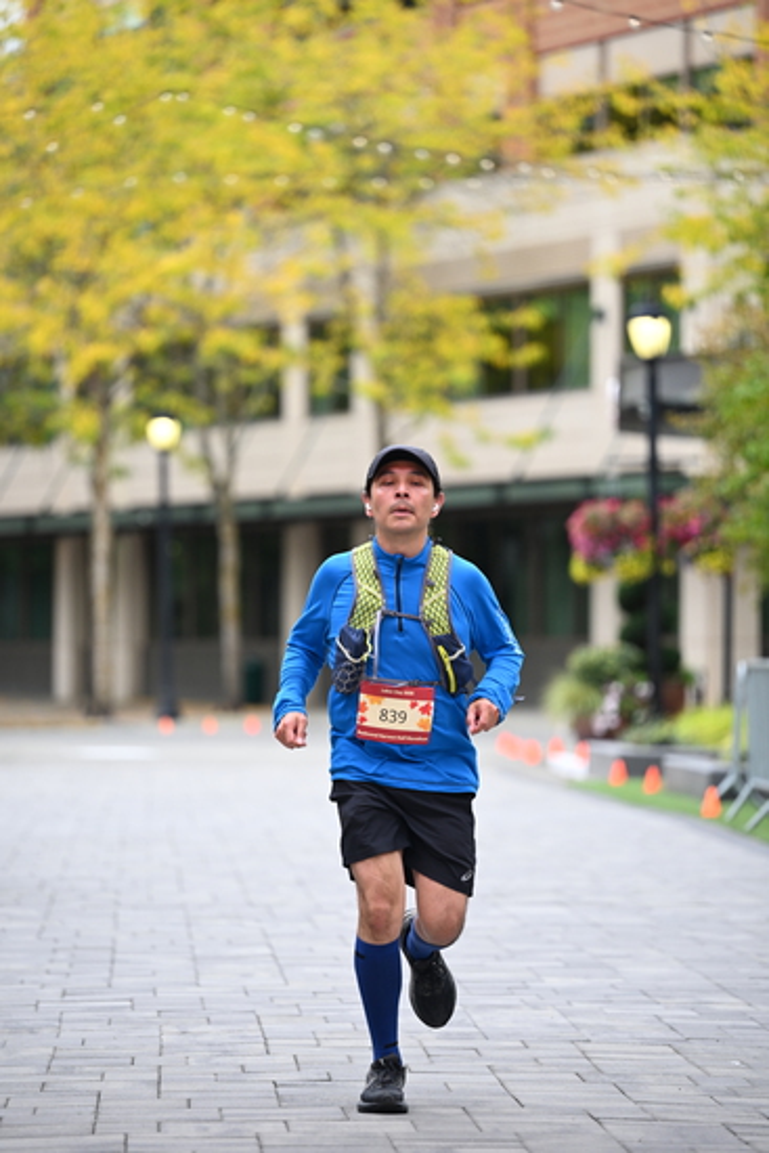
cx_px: 384
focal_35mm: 170
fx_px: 5443
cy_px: 576
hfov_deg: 8.1
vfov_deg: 12.1
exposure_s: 1/1250
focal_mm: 170
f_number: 2.8
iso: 640
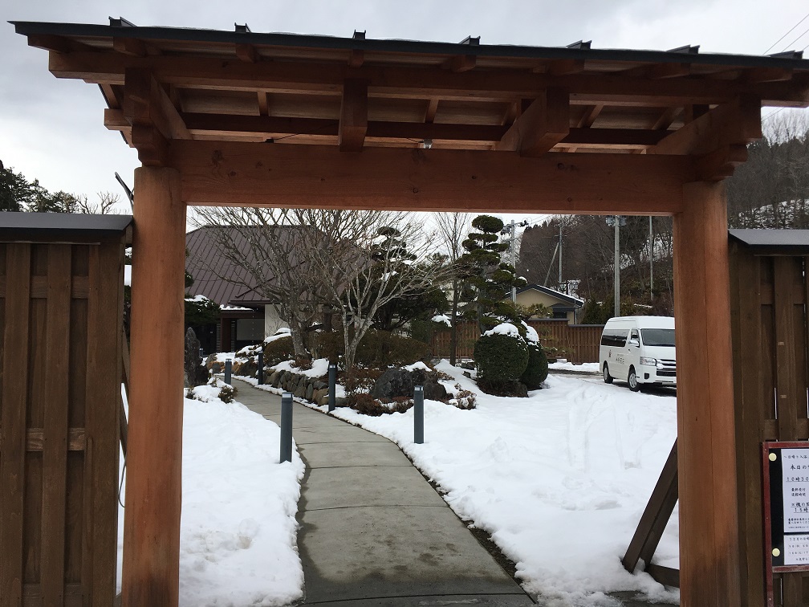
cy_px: 304
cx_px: 404
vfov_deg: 48.2
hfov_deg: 61.7
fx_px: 678
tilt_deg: +5.6
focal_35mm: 29
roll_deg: -1.1
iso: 25
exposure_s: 1/1040
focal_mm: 4.15
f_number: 2.2
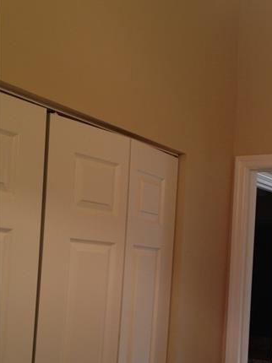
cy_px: 270
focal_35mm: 59
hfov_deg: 24.2
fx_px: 619
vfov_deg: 32.1
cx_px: 239
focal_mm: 4.12
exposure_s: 1/20
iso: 50
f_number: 2.4
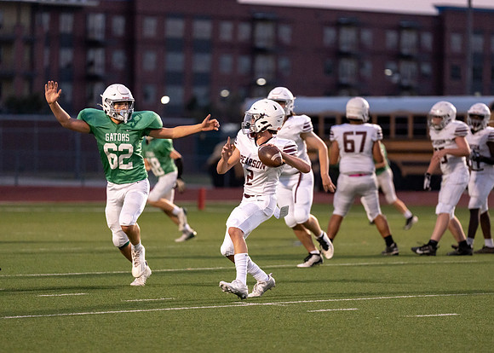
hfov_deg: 8.6
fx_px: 3286
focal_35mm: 234
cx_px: 262
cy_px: 190
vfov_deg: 6.1
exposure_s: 1/1000
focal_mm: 200
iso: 2500
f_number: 2.8
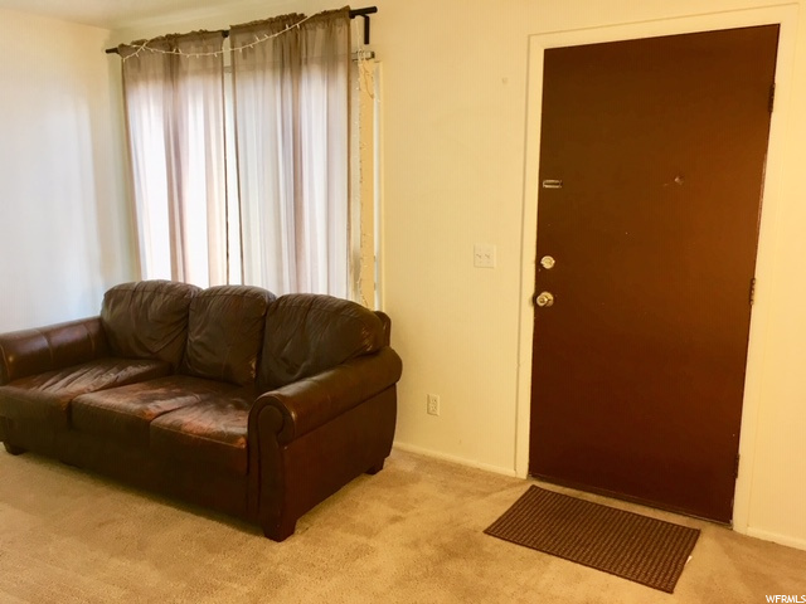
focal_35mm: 29
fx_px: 675
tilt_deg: -11.7
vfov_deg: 48.2
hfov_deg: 61.7
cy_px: 302
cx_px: 403
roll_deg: +0.3
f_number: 2.2
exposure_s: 1/30
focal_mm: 4.15
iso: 80
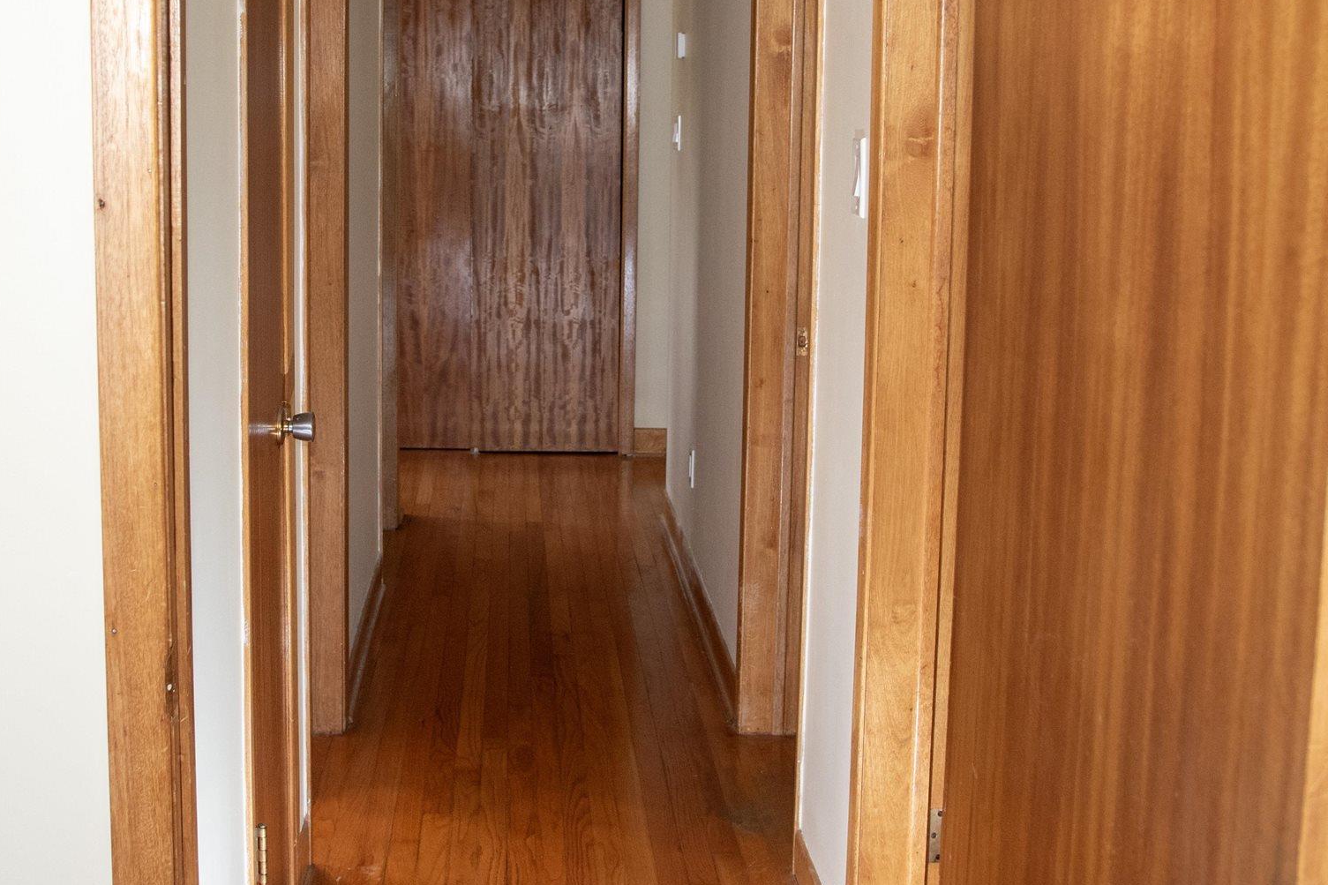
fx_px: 1807
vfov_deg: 27.4
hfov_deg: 40.0
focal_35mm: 49
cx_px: 481
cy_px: 316
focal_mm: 24
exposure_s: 1/160
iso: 1000
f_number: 5
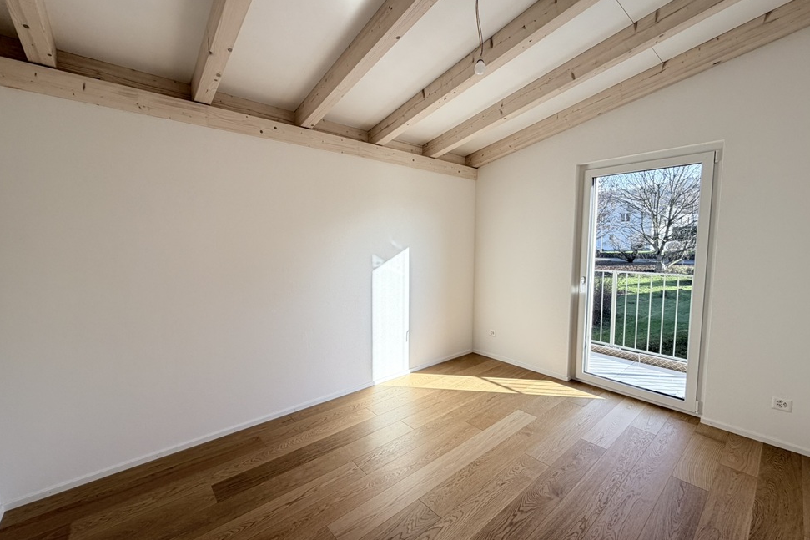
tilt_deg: -3.8
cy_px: 268
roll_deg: +0.1
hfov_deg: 100.4
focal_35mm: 15
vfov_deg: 77.3
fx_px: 337
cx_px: 410
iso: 64
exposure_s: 1/122
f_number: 2.2
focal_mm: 2.22
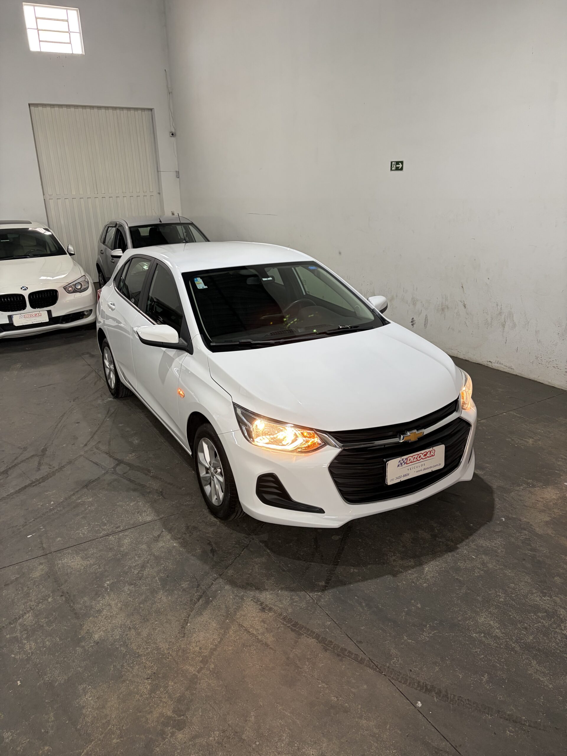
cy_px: 378
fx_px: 568
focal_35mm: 26
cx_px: 284
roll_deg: +1.2
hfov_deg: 53.1
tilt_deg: -17.4
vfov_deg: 67.3
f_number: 1.6
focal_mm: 5.96
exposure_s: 1/60
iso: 125
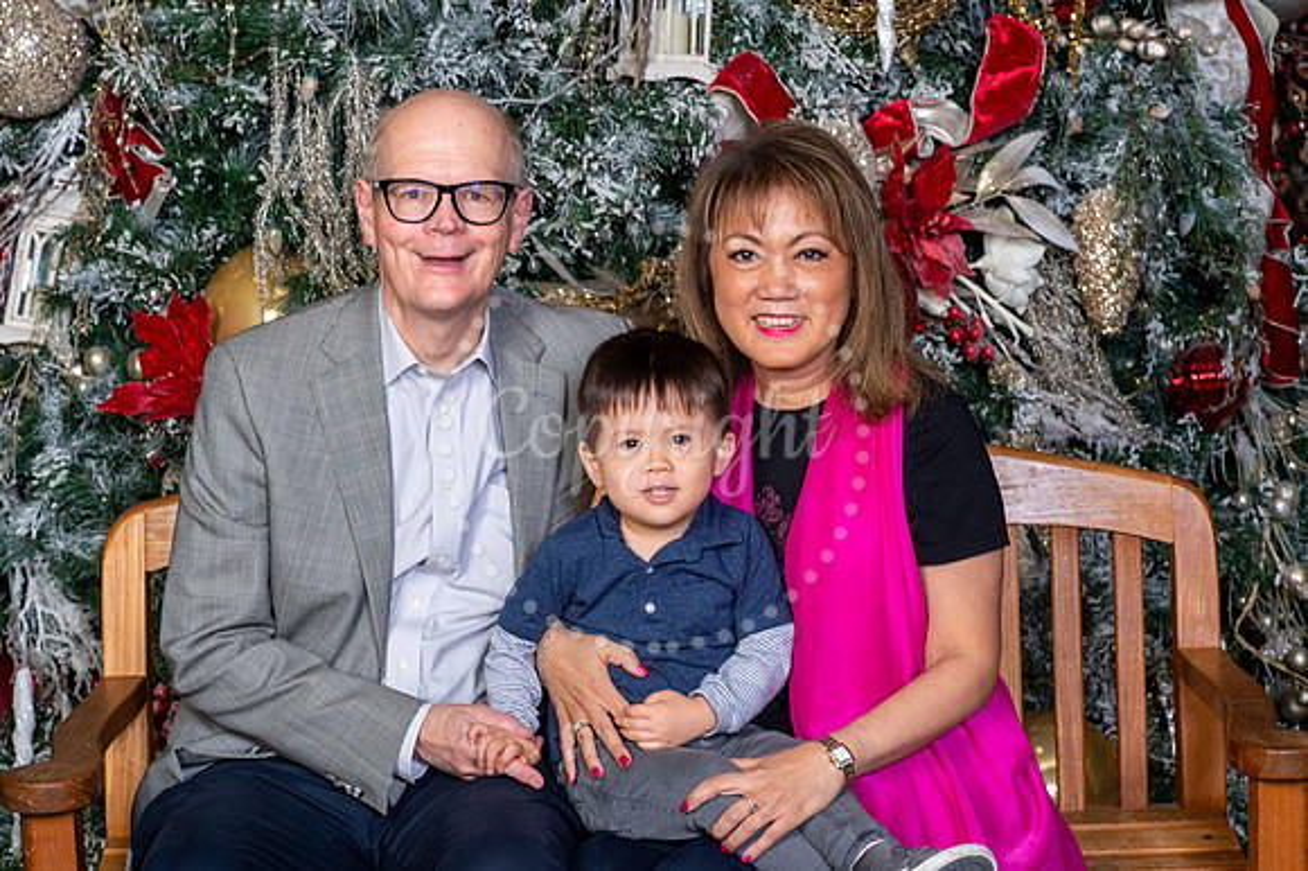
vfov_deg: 16.1
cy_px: 436
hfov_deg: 23.9
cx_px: 654
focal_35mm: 85
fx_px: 3086
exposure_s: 1/125
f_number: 8
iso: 400
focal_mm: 85
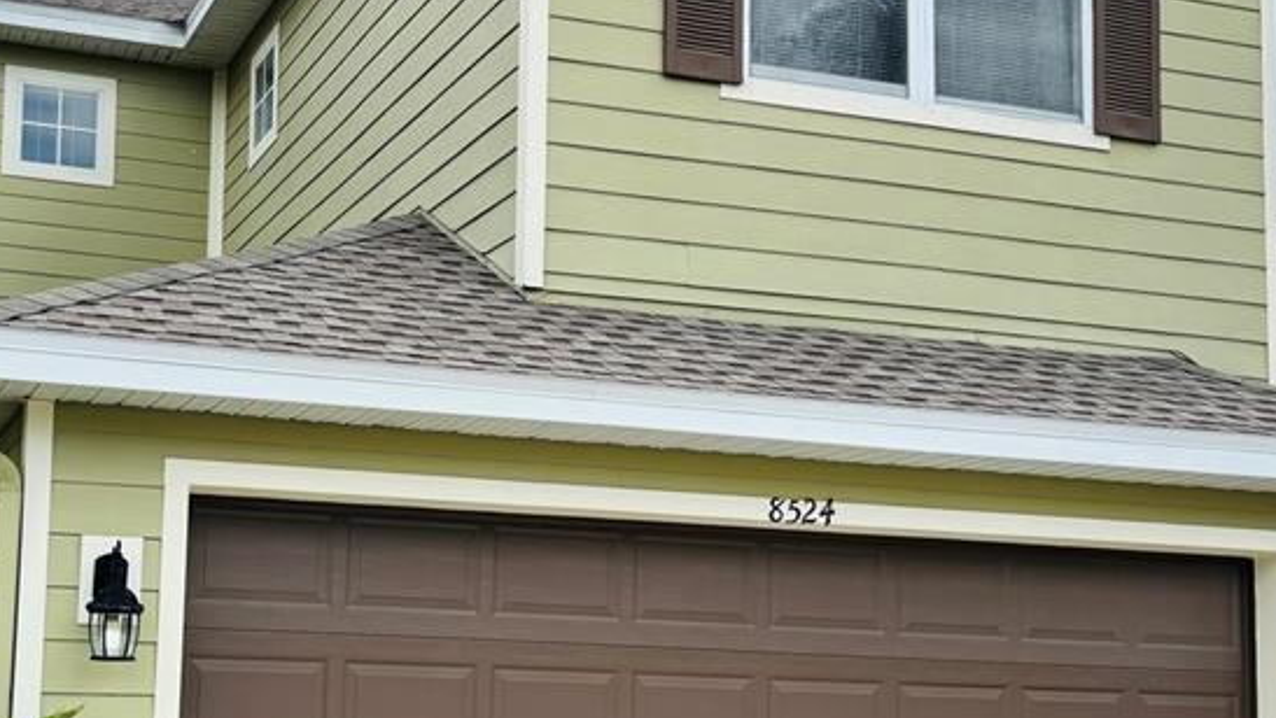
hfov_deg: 38.5
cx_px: 383
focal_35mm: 53
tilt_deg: +6.4
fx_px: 1794
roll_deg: -1.6
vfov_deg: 22.5
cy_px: 492
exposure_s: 1/1667
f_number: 1.6
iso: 50
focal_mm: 5.96
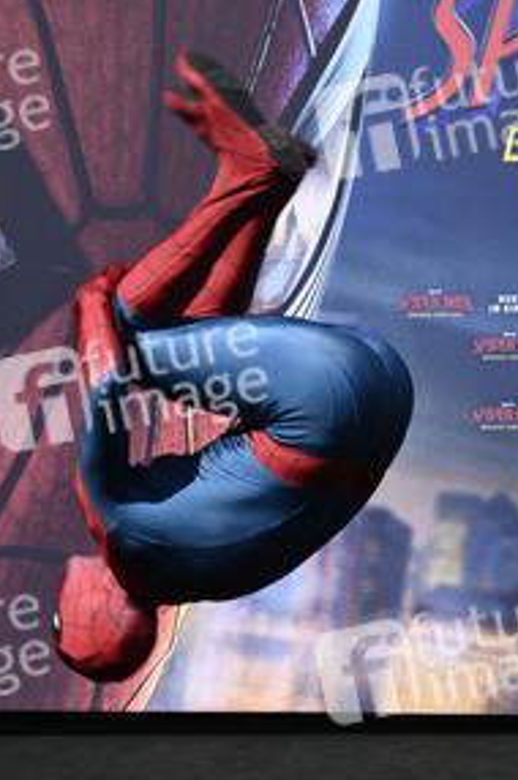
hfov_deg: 21.5
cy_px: 524
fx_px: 1363
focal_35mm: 63
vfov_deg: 31.7
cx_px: 207
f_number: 6.3
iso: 100
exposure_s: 1/400
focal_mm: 45
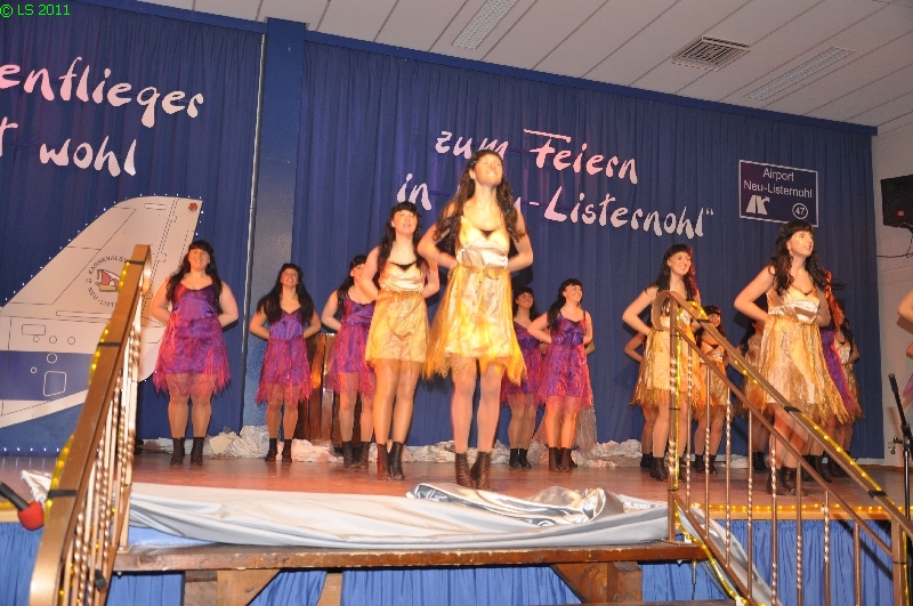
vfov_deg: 36.8
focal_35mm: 36
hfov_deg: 53.2
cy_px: 303
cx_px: 456
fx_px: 912
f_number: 5
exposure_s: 1/60
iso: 400
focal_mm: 24
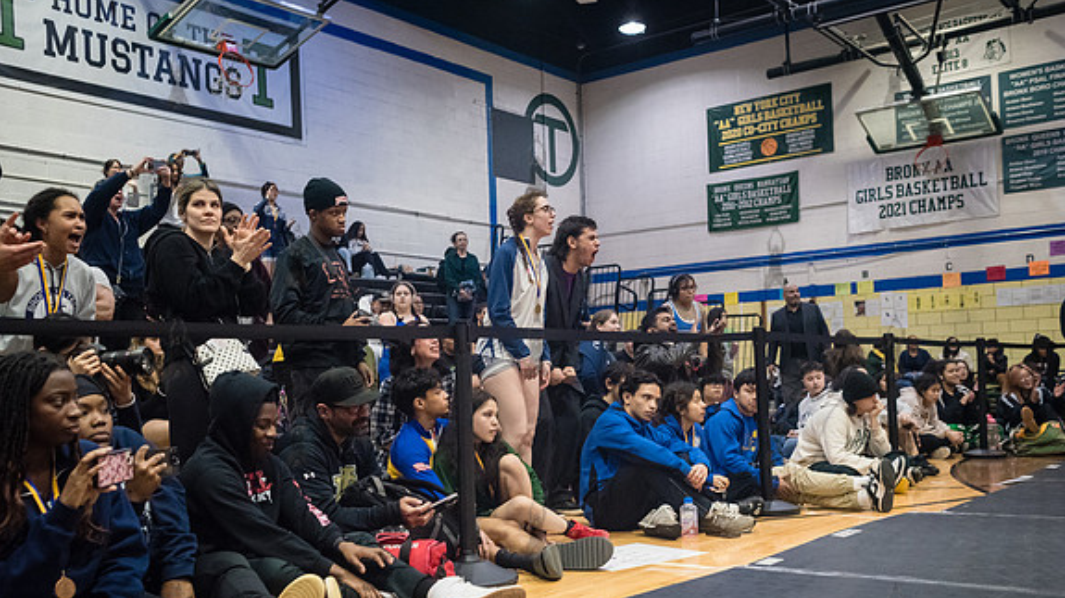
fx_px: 1045
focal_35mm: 37
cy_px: 345
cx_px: 535
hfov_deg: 54.0
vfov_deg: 31.9
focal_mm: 35
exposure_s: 1/400
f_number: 4
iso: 8000
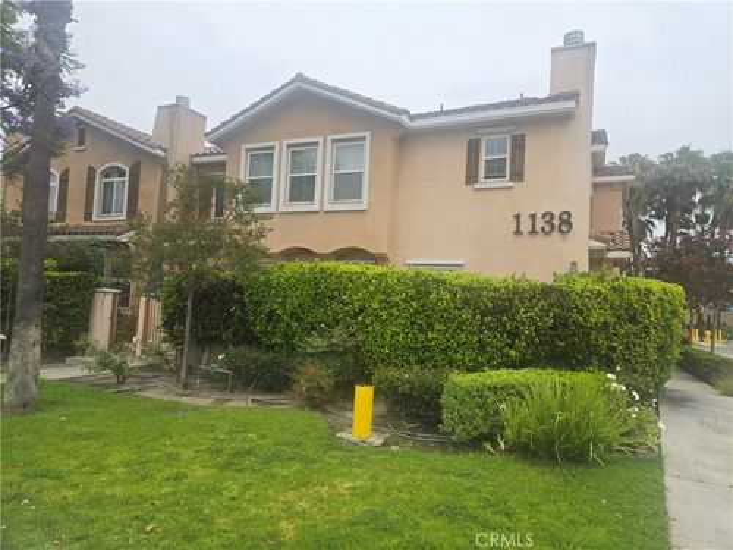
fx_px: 487
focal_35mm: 23
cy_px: 275
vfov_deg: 58.9
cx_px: 366
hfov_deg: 73.9
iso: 25
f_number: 1.8
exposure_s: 1/738
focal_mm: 5.4
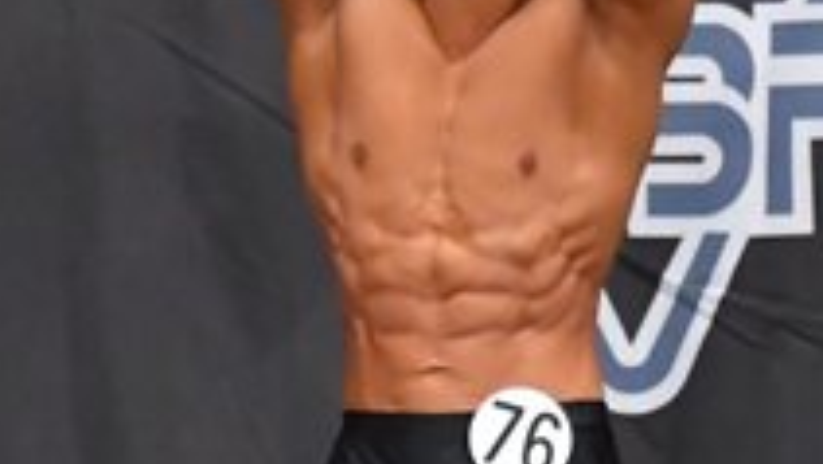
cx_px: -142
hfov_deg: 2.6
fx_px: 18212
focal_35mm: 834
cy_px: 546
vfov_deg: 1.5
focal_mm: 145
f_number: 5.6
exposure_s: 1/400
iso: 6400
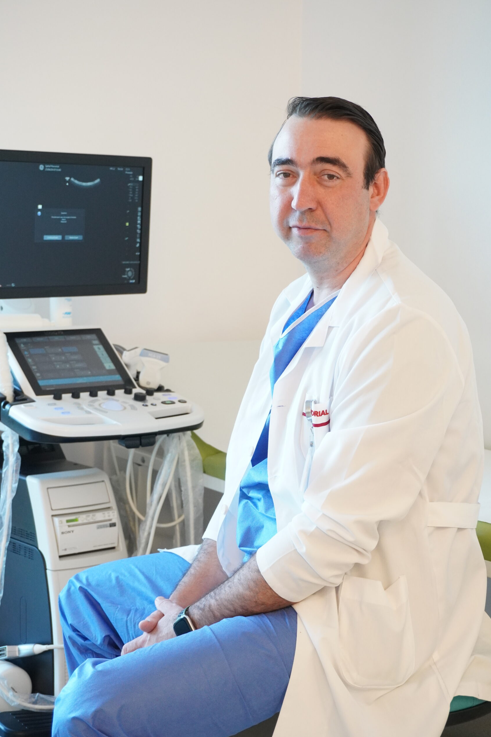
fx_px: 1432
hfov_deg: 19.5
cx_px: 243
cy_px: 373
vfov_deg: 28.8
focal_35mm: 70
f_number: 5.6
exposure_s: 1/80
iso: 2000
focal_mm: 46
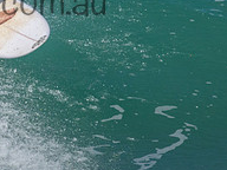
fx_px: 15207
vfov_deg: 0.6
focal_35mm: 2319
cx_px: -19
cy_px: -12
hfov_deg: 0.9
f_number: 11
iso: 2800
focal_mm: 800
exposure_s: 1/2000
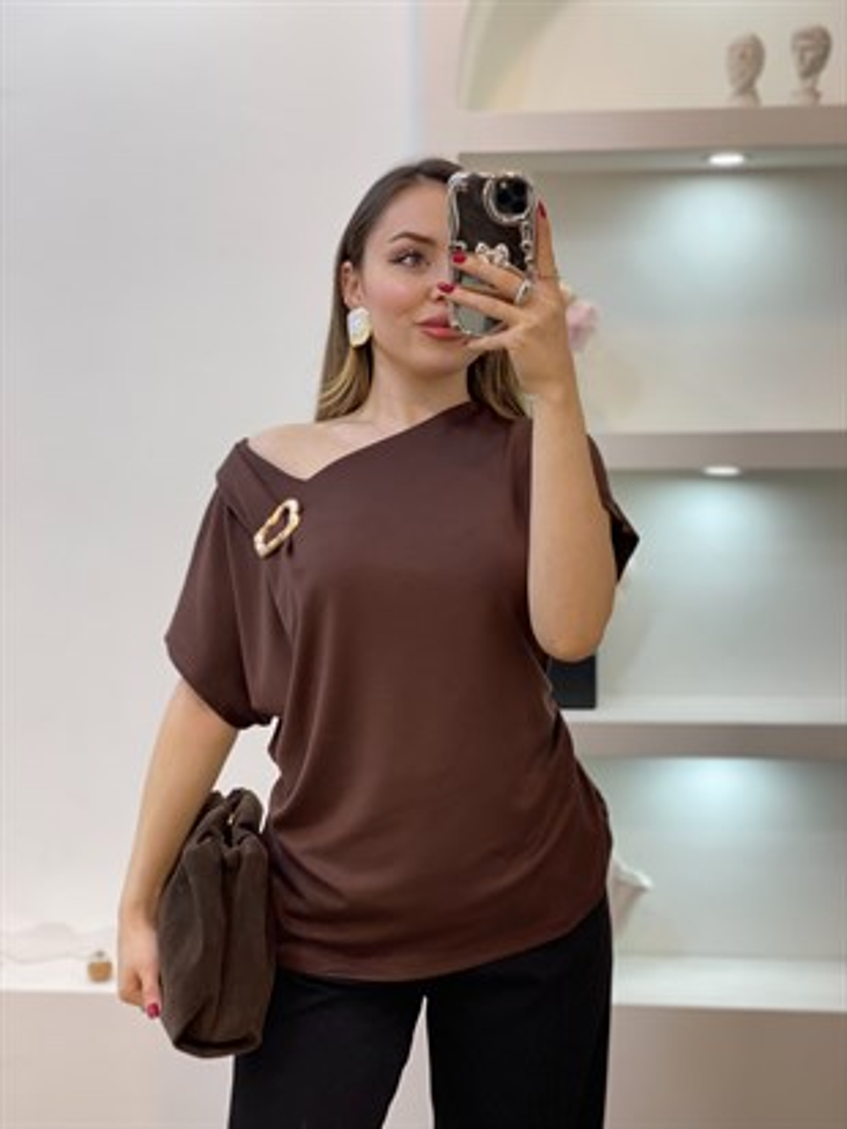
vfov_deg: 36.8
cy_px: 564
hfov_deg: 28.0
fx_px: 1696
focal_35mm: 52
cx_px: 424
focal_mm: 6
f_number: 2
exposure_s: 1/100
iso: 100
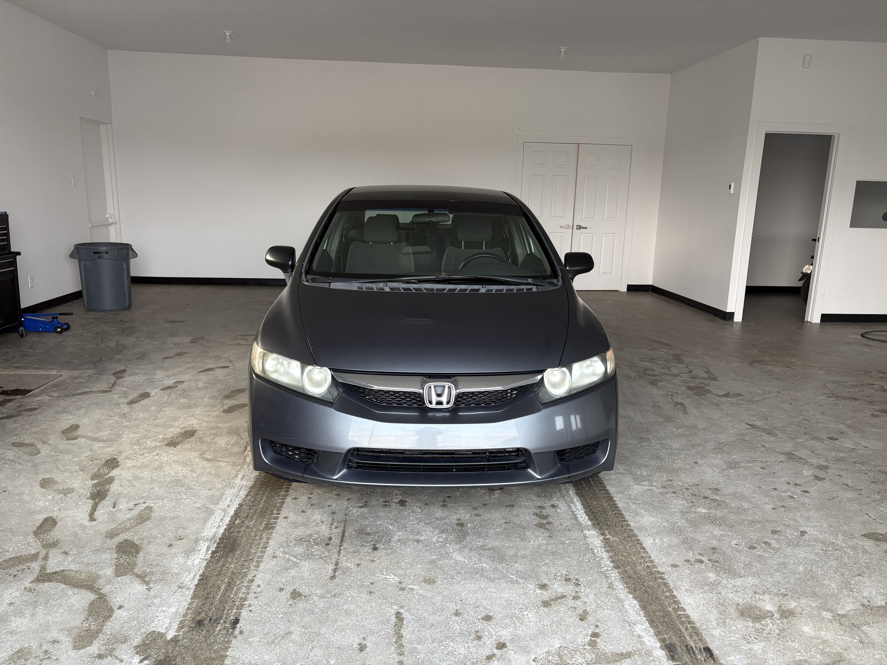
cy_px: 332
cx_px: 444
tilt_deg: -11.0
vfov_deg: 53.1
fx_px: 666
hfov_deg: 67.3
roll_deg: -1.1
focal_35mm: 26
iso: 125
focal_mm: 5.96
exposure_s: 1/89
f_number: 1.6
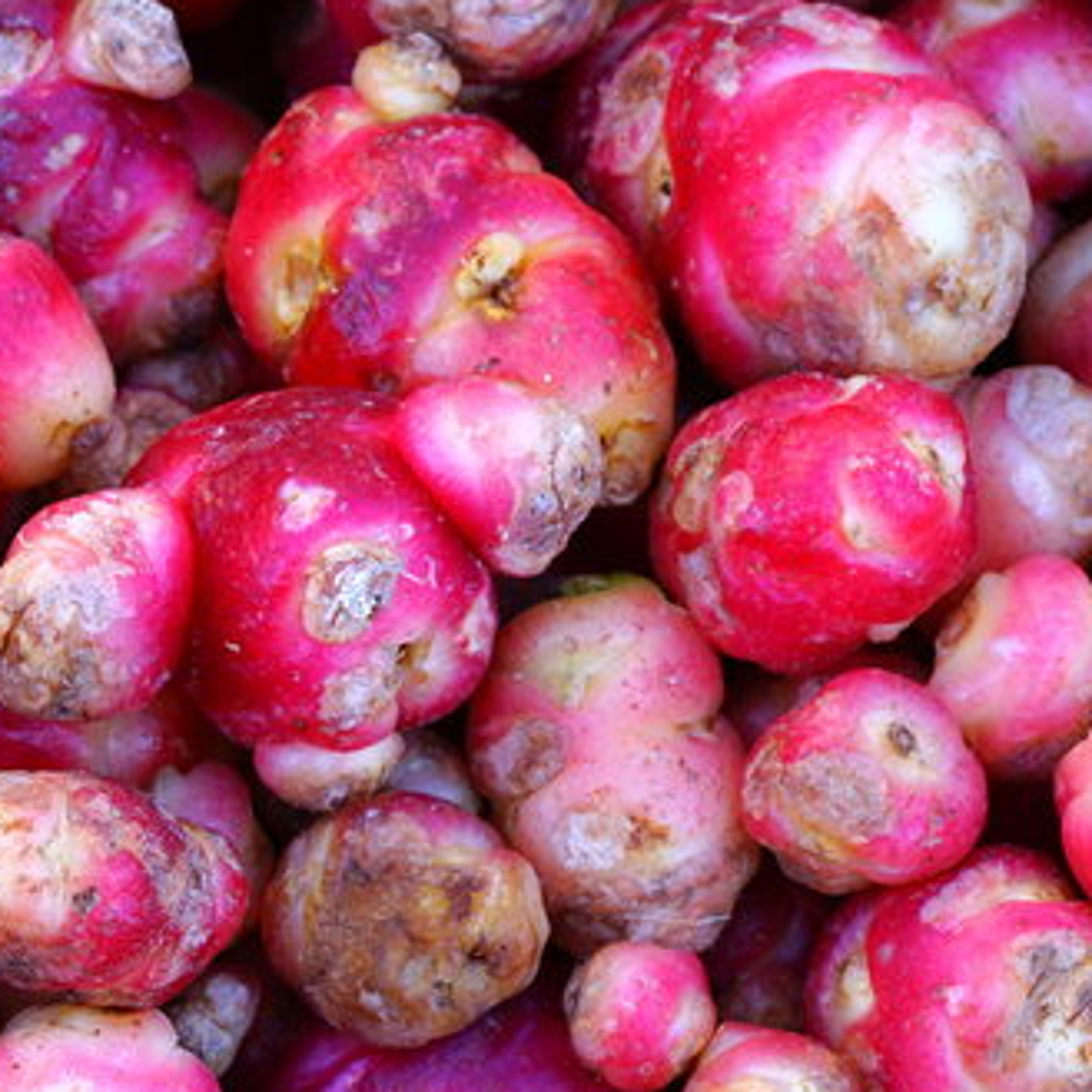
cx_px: -445
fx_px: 5532
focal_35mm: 155
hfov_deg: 10.9
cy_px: 1135
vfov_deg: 11.1
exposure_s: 1/30
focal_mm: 50
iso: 200
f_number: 10
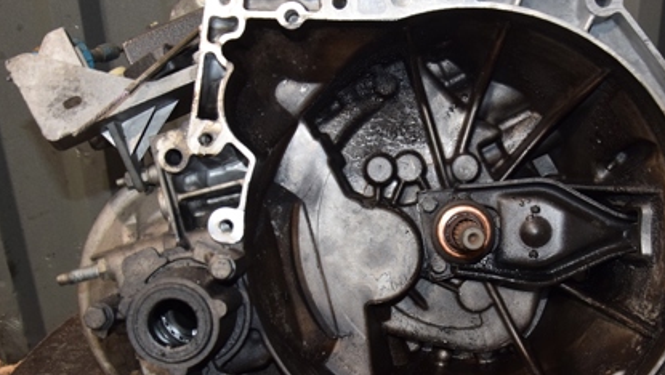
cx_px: 407
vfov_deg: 23.6
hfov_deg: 40.5
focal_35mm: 51
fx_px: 896
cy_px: 229
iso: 800
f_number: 5
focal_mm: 21
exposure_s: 1/60
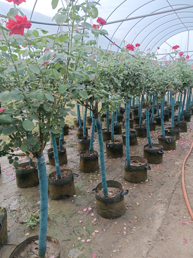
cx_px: 96
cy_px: 129
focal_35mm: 26
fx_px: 193
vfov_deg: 67.3
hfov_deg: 53.1
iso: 102
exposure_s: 1/118
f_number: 1.8
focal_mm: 4.05
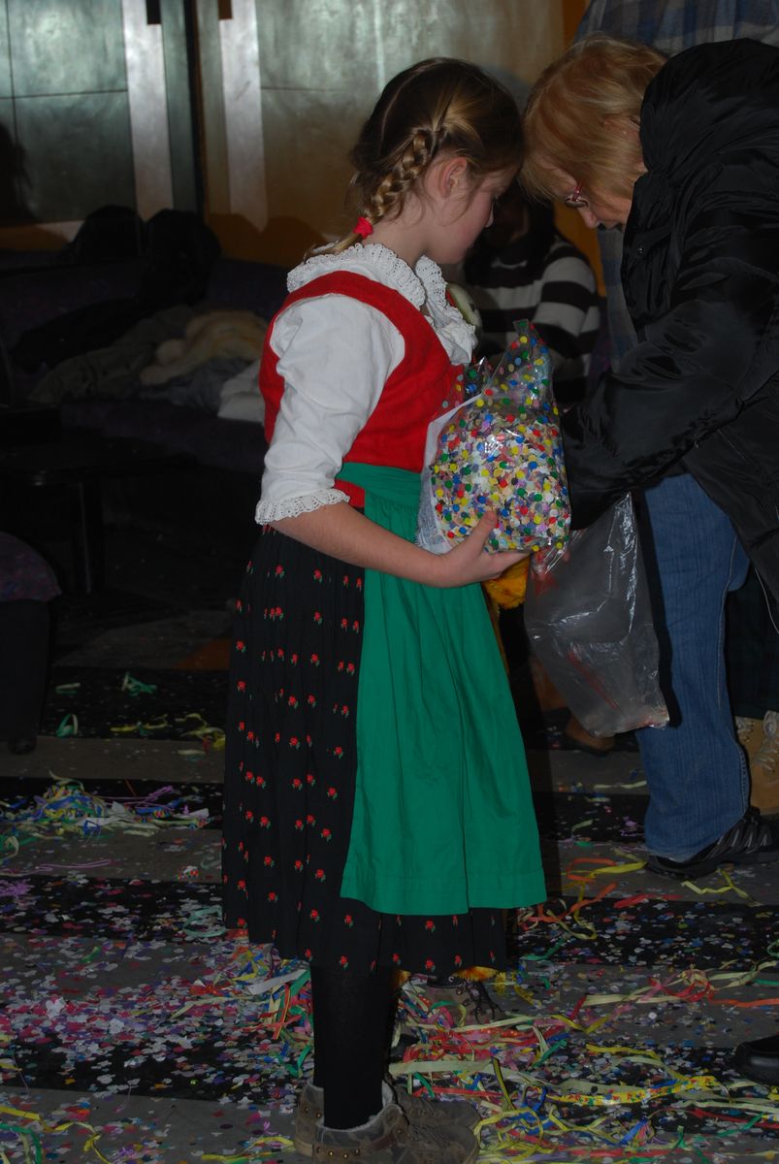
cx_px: 390
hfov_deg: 16.6
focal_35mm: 82
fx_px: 2671
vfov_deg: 24.6
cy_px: 582
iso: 200
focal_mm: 55
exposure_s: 1/60
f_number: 5.6
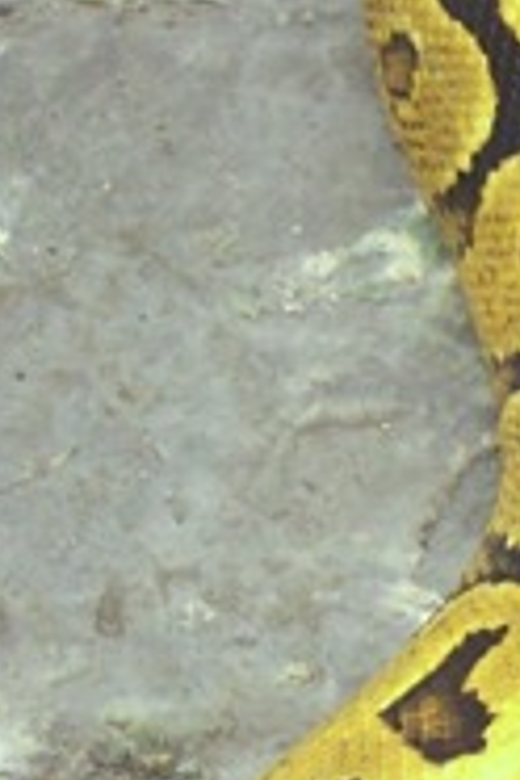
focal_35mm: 294
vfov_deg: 7.0
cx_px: 910
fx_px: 6370
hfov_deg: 4.6
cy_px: 721
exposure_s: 1/45
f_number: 3.2
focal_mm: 13.7
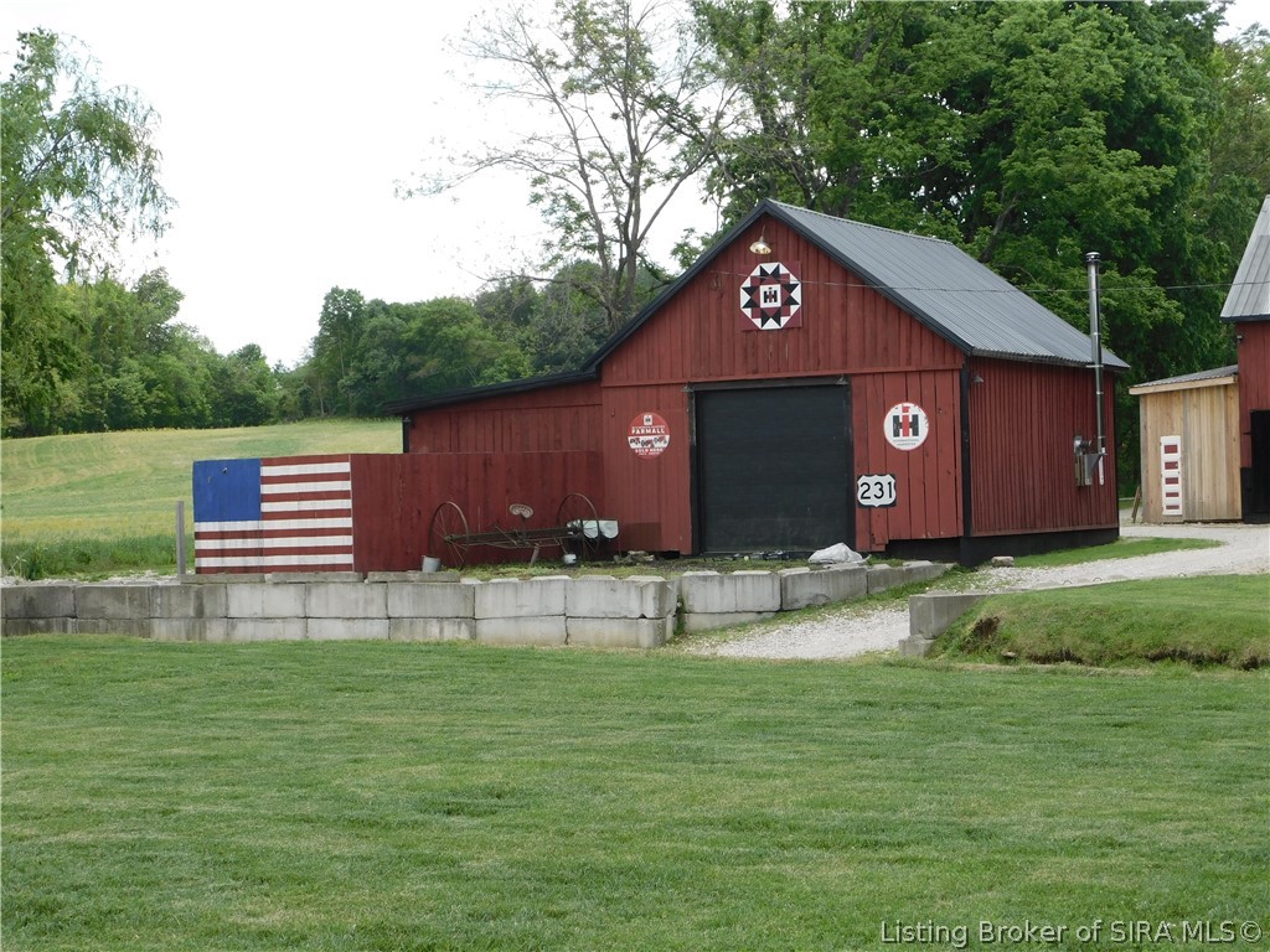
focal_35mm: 66
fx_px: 2421
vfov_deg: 22.3
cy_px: 476
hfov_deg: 29.4
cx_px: 635
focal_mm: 11.7
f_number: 4.2
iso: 125
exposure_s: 1/320
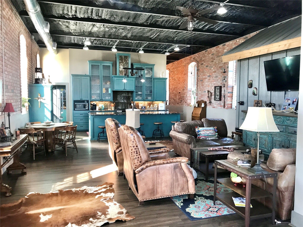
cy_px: 114
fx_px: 245
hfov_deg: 63.4
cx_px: 152
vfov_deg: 49.7
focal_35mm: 28
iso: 40
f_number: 1.8
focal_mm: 3.99
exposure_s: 1/20
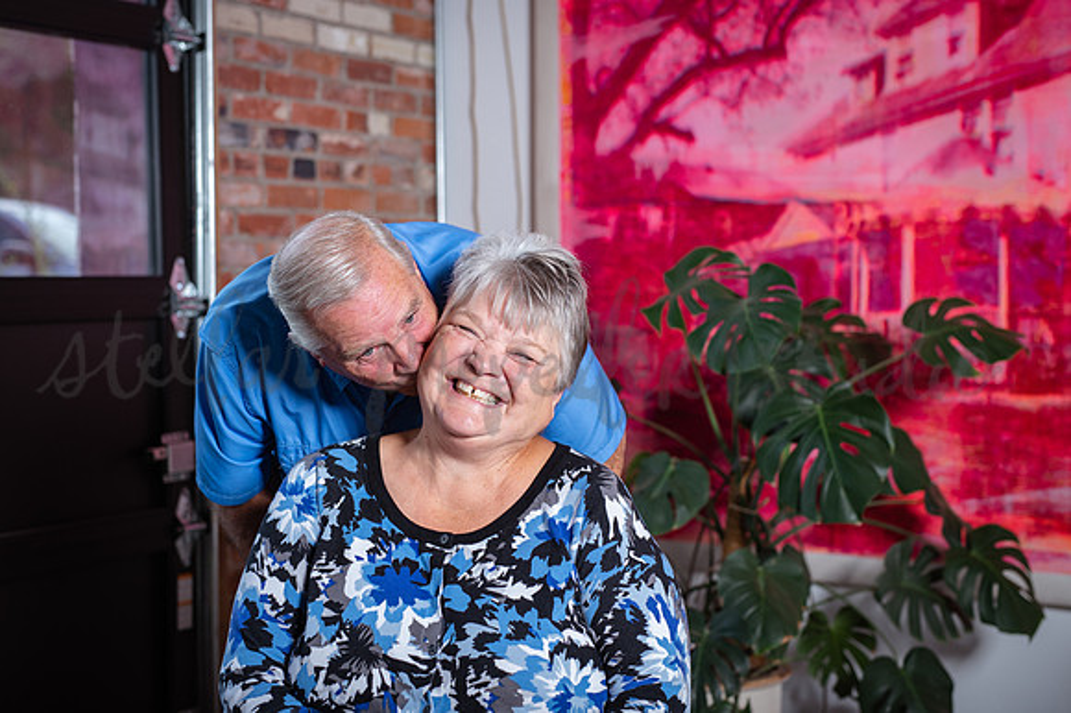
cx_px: 536
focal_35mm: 53
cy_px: 356
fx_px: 1564
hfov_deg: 37.8
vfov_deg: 25.7
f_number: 3.2
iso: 400
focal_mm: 50
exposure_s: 1/200
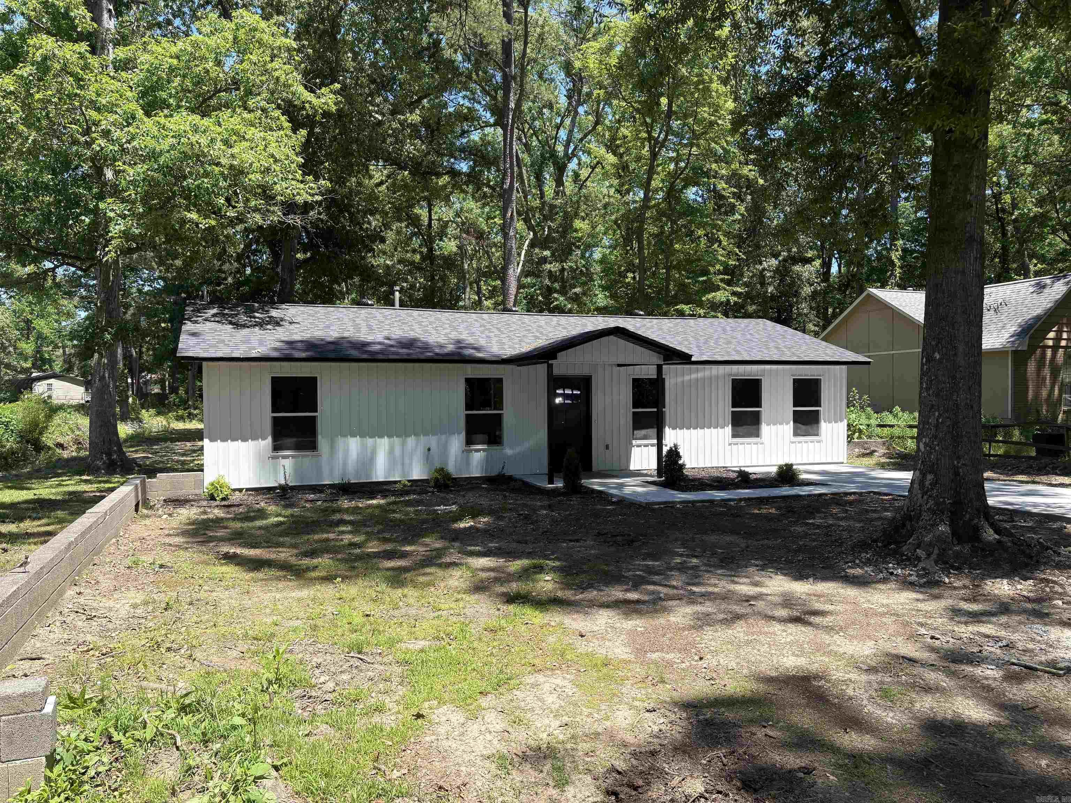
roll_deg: +0.4
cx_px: 536
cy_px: 402
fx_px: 804
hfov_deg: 67.3
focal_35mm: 26
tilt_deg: -1.4
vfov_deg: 53.1
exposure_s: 1/1287
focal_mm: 5.96
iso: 50
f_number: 1.6
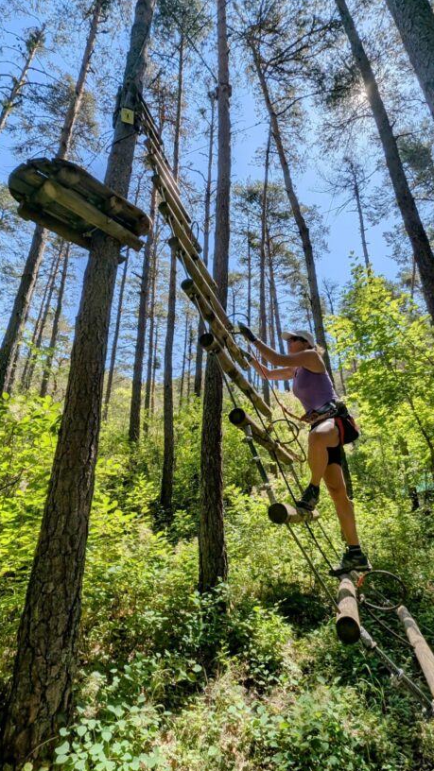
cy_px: 375
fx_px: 307
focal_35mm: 15
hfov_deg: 70.5
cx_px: 228
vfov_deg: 103.0
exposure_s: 1/1733
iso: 44
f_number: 2.2
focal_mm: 1.95
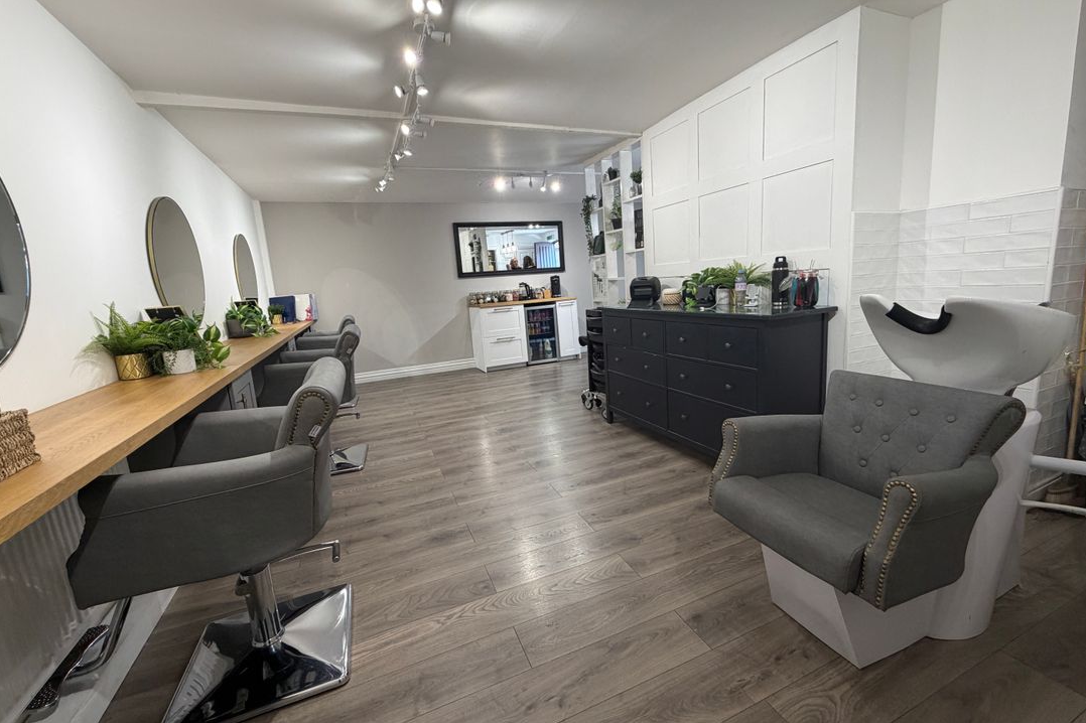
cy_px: 354
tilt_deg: -9.5
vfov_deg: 77.3
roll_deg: +3.8
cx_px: 556
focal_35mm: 15
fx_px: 452
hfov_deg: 100.4
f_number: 2.2
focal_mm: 2.22
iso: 200
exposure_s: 1/100
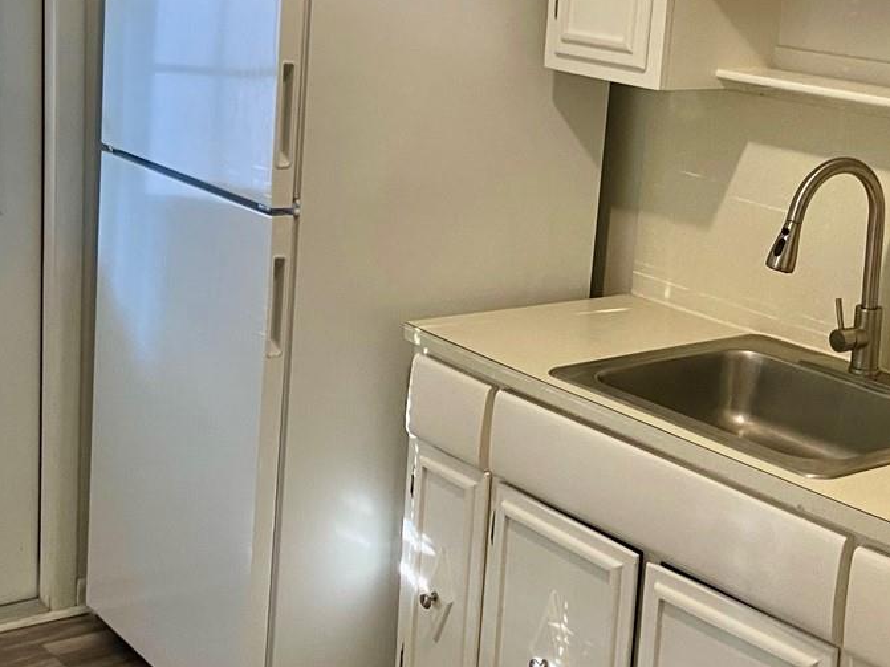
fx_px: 1594
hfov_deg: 31.1
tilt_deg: -13.3
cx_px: 527
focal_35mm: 62
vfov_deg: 23.6
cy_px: 256
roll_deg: -3.7
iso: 200
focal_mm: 4.25
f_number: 1.8
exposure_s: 1/60
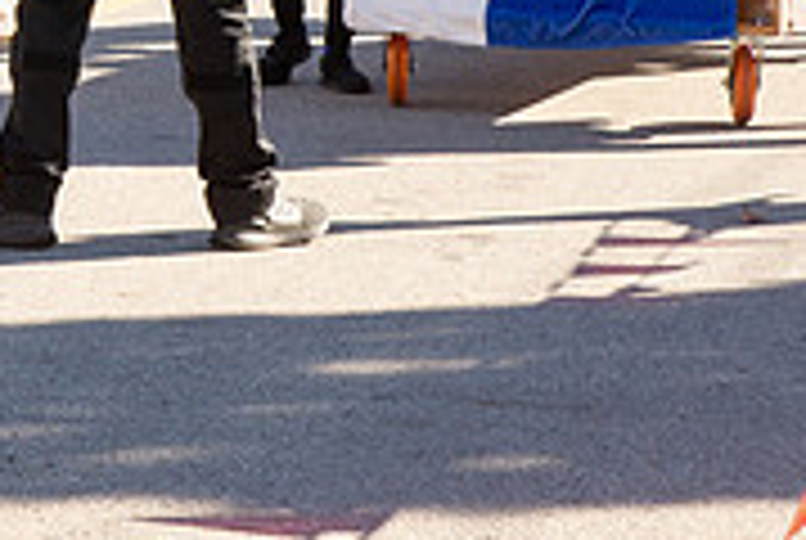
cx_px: -127
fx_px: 4866
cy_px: -237
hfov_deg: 9.4
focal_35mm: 217
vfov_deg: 6.3
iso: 800
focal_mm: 62
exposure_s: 1/160
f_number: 16
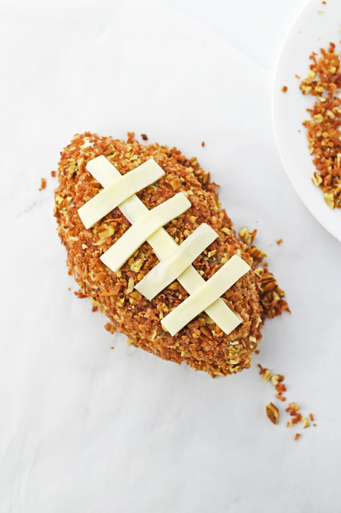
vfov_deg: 39.6
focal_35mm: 50
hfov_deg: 27.0
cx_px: 170
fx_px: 711
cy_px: 256
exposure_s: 1/200
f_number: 5.6
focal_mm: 50
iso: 320
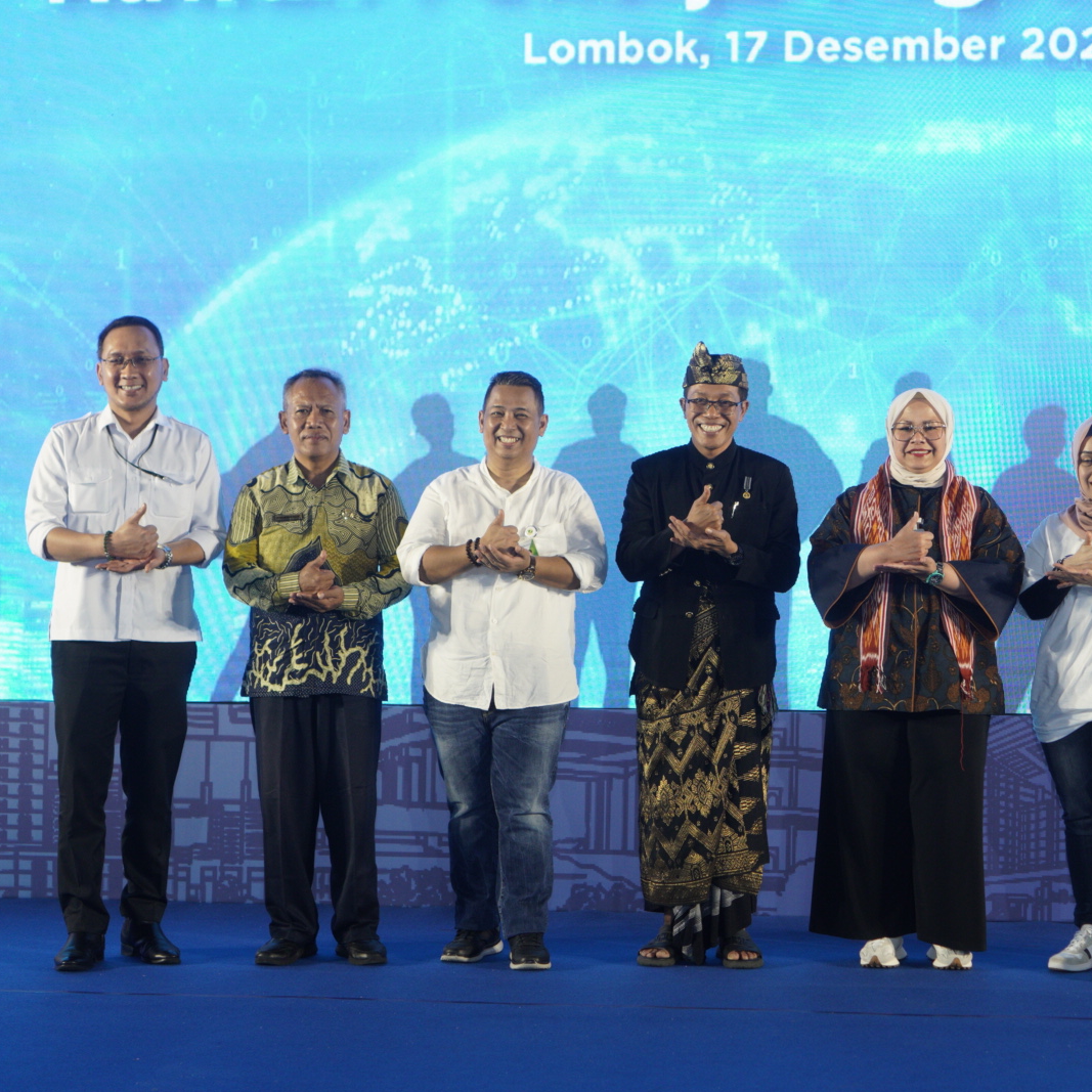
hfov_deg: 25.2
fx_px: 2414
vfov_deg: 25.5
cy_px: 544
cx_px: 795
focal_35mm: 68
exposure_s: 1/125
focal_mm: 35
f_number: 3.2
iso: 800
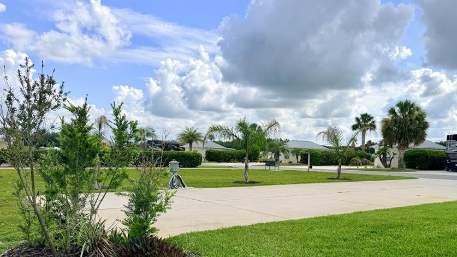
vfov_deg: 36.0
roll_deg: -0.9
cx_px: 276
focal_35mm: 32
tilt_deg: -4.9
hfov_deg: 60.5
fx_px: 388
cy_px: 187
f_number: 1.78
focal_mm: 6.76
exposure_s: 1/6173
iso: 80
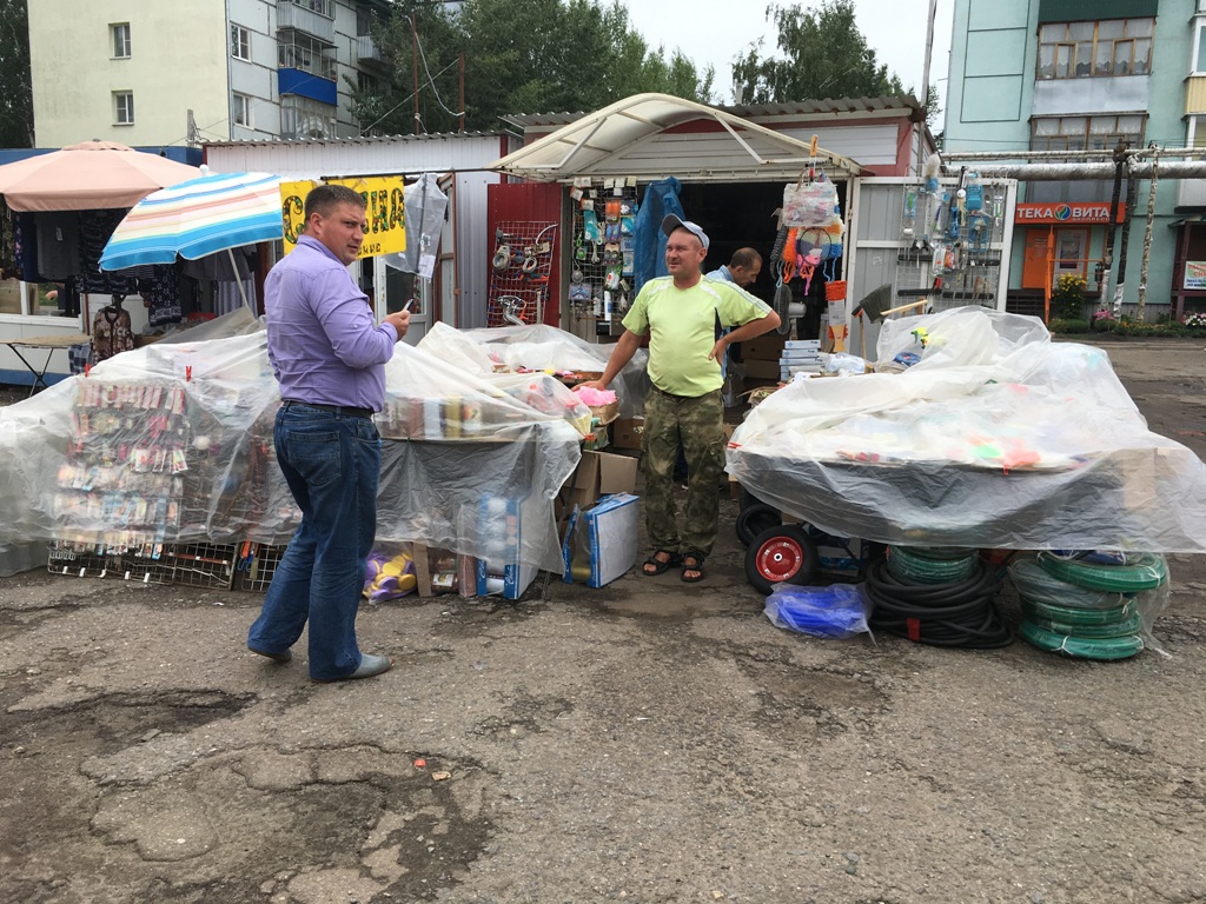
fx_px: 1010
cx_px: 603
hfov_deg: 61.7
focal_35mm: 29
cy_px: 452
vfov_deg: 48.2
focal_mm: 4.15
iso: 25
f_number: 2.2
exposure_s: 1/499
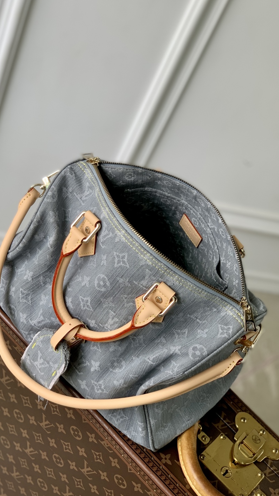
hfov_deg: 21.1
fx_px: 750
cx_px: 122
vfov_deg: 36.6
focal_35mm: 57
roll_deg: -28.9
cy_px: 248
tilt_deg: -43.8
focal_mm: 6
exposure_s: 1/122
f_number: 2.4
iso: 16
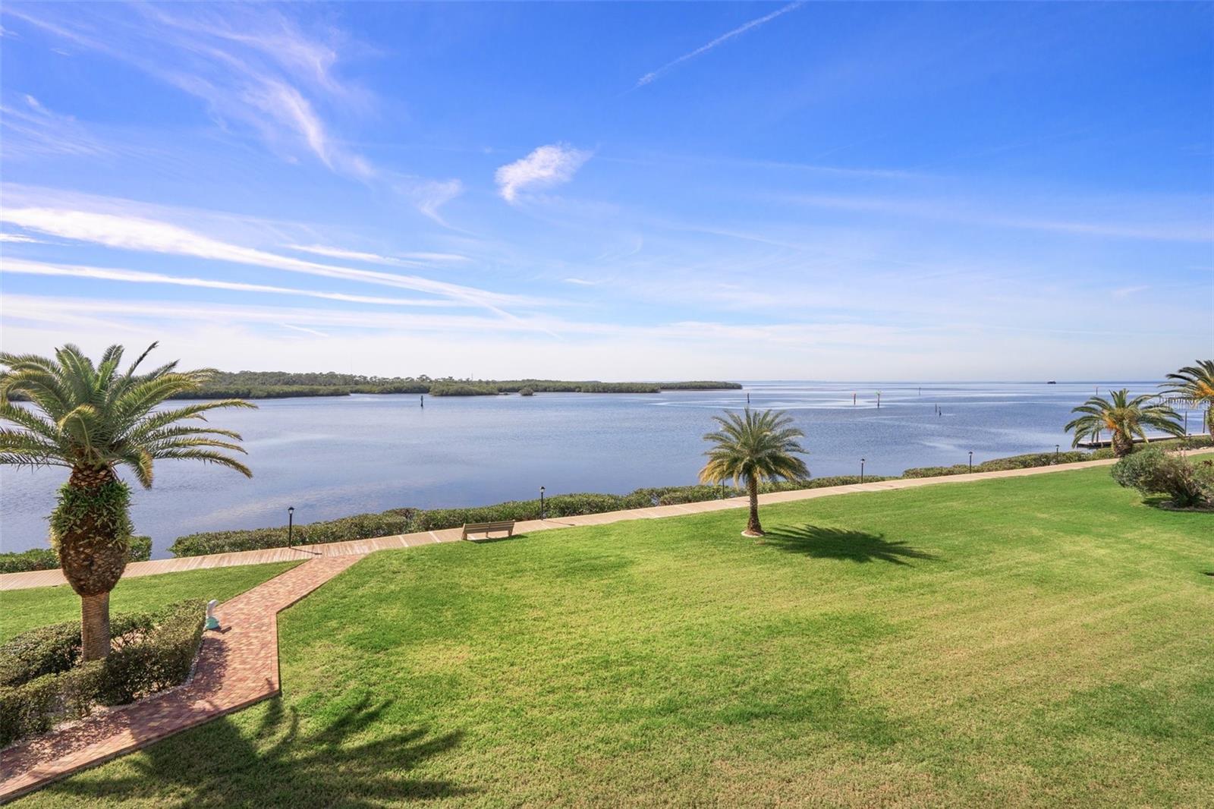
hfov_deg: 90.0
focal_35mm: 18
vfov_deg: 67.4
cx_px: 607
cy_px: 404
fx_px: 607
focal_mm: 18
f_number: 8
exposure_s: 1/500
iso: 320
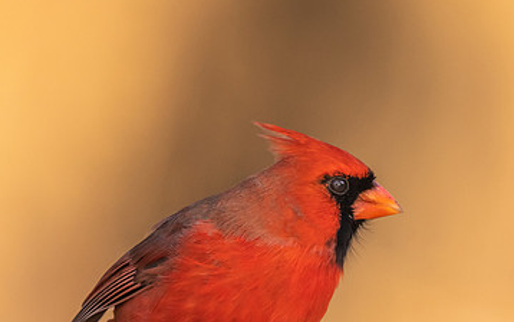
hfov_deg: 1.6
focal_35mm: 1355
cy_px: 335
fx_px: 18987
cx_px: 319
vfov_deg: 1.0
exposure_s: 1/1000
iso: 800
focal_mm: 500
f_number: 6.3
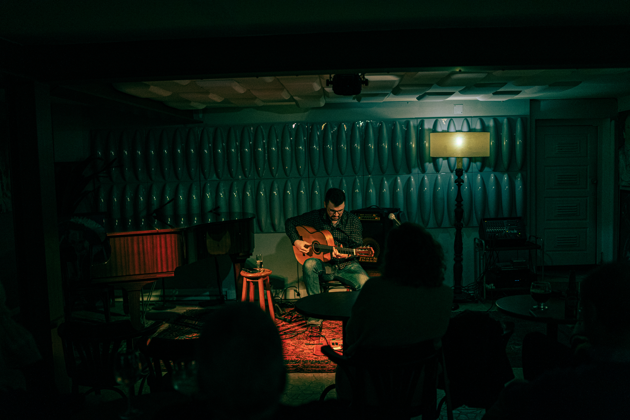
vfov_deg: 37.9
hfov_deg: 54.4
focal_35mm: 35
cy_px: 210
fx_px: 612
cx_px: 315
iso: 2000
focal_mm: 35
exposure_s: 1/640
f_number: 1.8
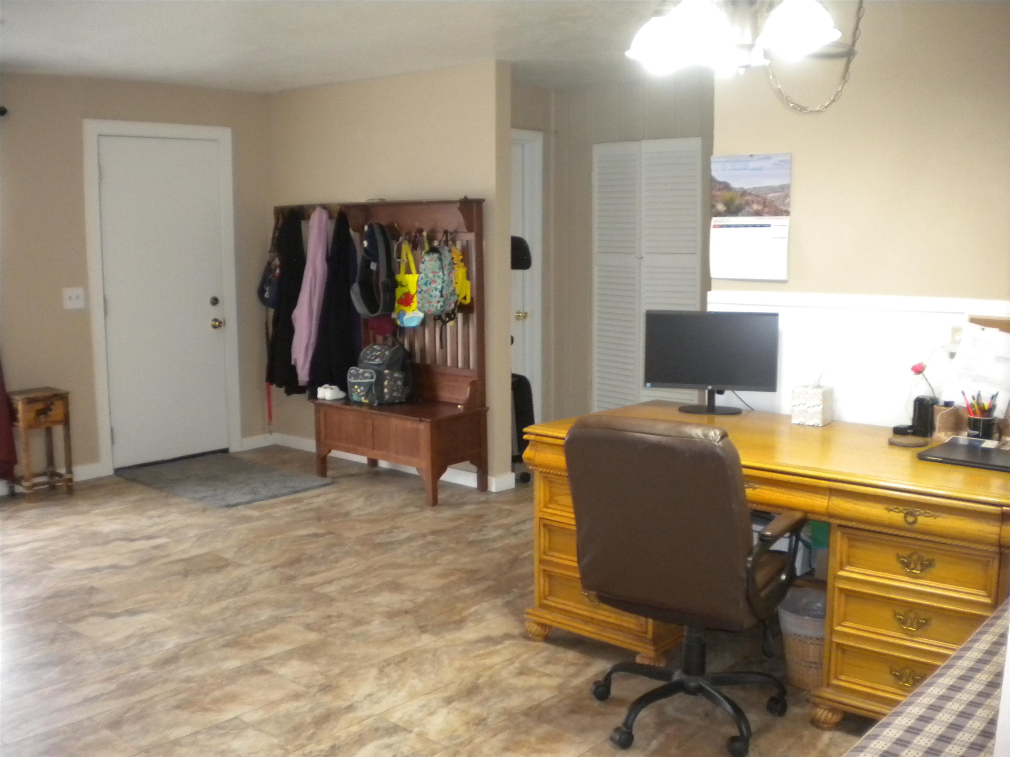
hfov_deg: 52.6
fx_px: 1021
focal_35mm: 35
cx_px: 505
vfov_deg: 40.7
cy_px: 378
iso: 400
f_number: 3.1
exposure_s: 1/30
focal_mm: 6.3
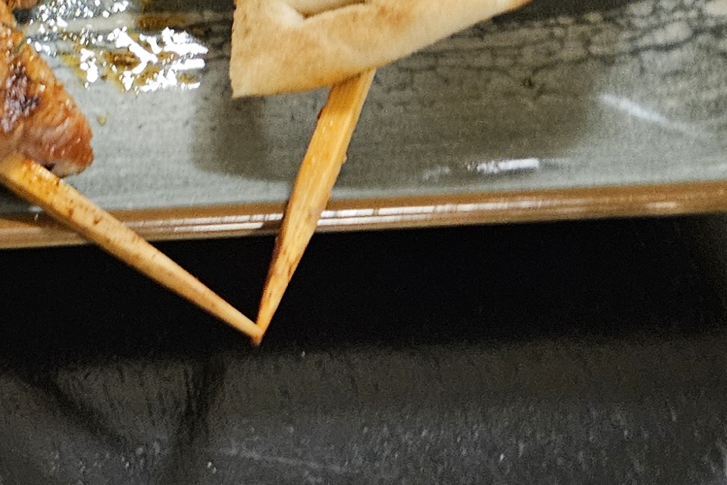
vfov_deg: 14.4
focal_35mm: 89
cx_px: -254
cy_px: -221
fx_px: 1797
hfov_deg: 20.6
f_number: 1.8
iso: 640
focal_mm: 5.4
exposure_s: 1/25
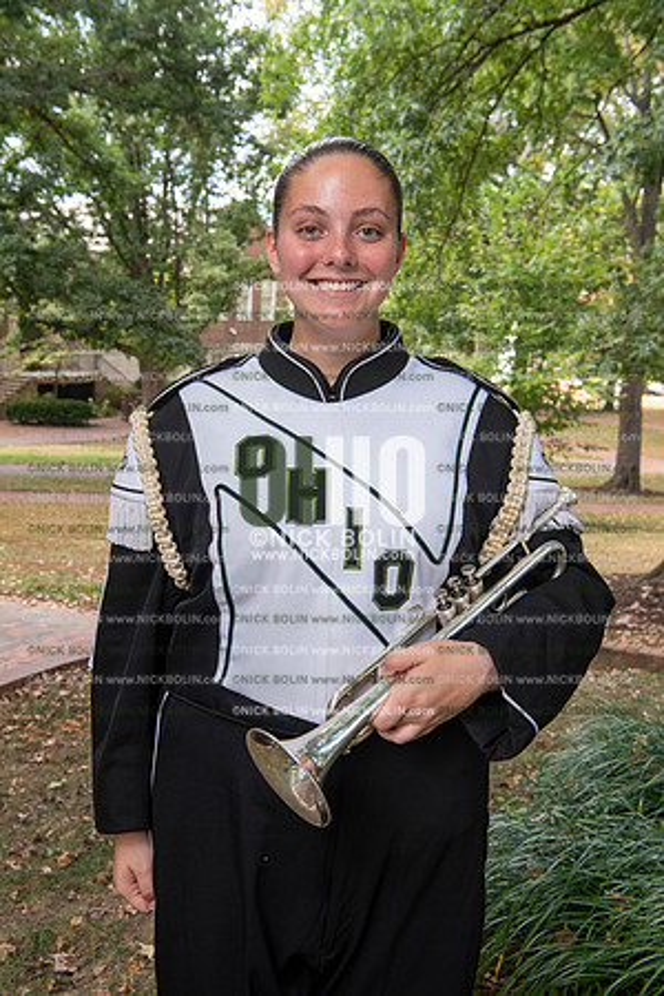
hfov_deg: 29.9
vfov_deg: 43.6
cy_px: 498
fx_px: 1245
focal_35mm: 45
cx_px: 332
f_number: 8
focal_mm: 45
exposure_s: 1/100
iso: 500
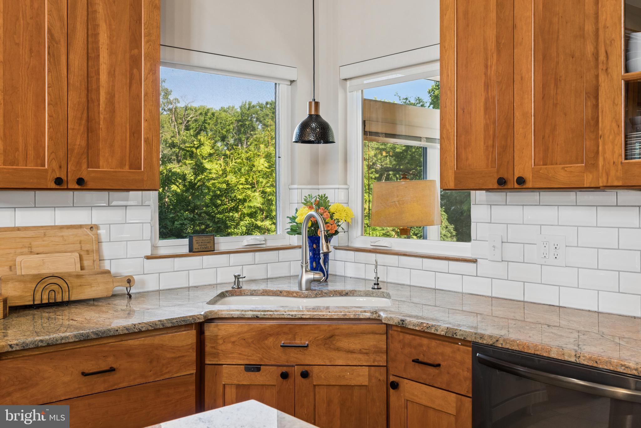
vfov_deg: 37.8
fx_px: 623
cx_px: 320
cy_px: 214
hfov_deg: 54.4
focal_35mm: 35
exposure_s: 1/30
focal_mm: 35
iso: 500
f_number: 8
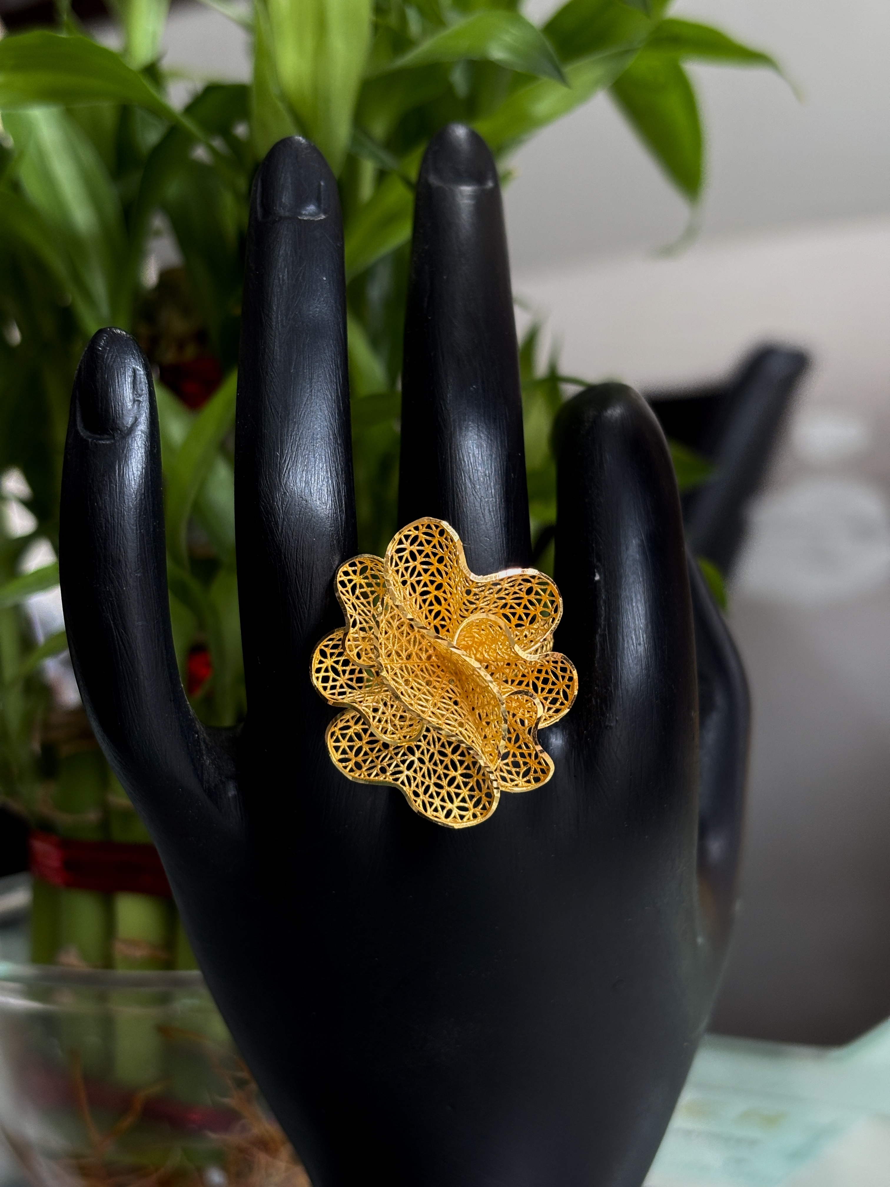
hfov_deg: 28.0
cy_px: 594
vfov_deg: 36.8
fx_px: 1783
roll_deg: +2.9
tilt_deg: -1.2
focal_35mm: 52
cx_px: 445
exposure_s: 1/100
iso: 64
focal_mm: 5.96
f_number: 1.6
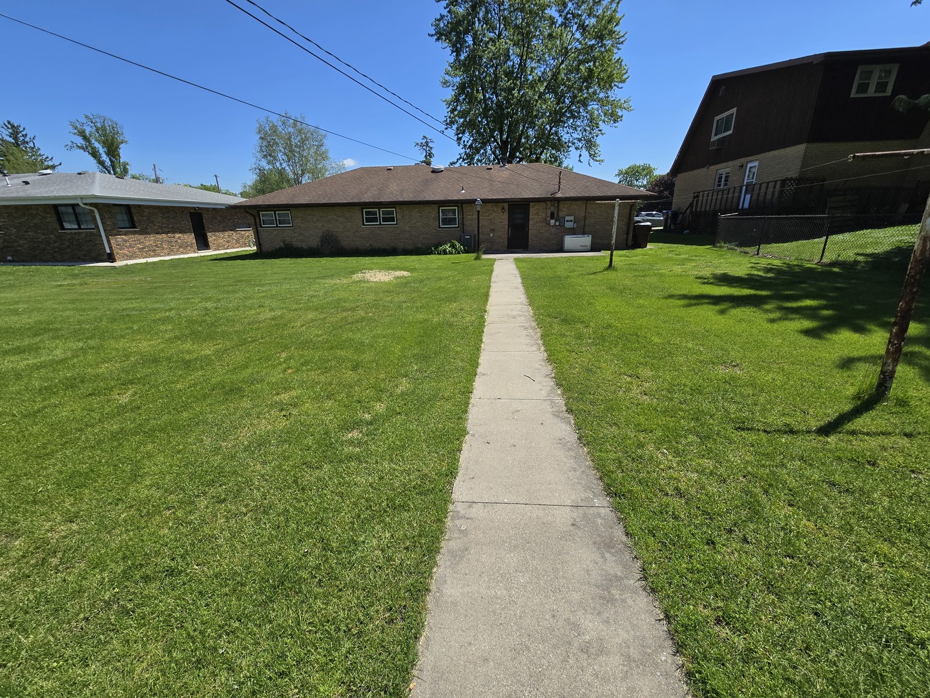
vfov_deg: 89.9
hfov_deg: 106.2
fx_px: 349
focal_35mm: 13
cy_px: 349
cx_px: 465
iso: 50
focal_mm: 2.2
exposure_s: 1/2650
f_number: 2.2
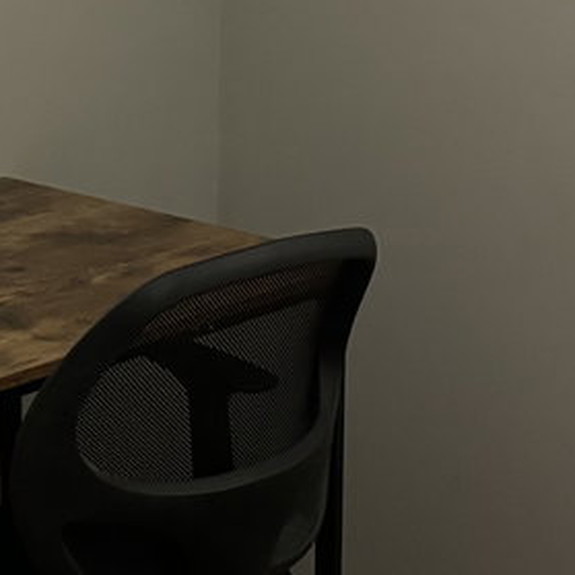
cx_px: -37
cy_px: 97
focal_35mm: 132
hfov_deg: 13.0
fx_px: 2481
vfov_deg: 13.1
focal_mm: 5.96
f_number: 1.6
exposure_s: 1/60
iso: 400
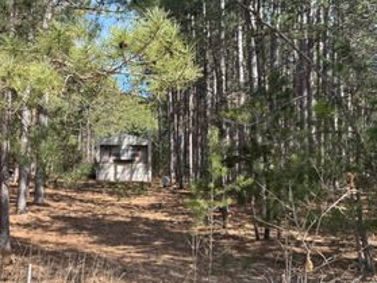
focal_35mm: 43
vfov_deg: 33.5
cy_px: 123
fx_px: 468
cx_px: 132
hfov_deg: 43.4
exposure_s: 1/1018
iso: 80
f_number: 1.78
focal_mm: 6.76
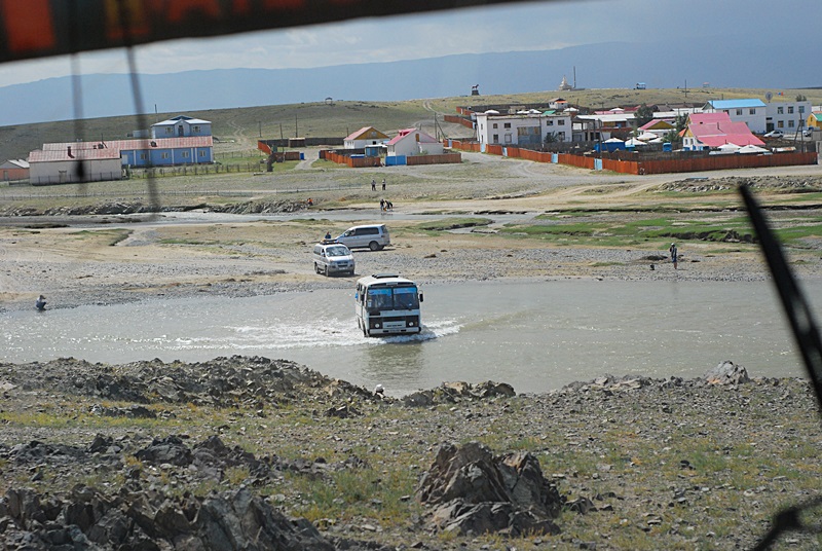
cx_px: 411
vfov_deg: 18.2
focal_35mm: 75
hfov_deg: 27.0
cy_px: 276
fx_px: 1715
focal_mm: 50
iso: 400
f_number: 5.6
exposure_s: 1/2500
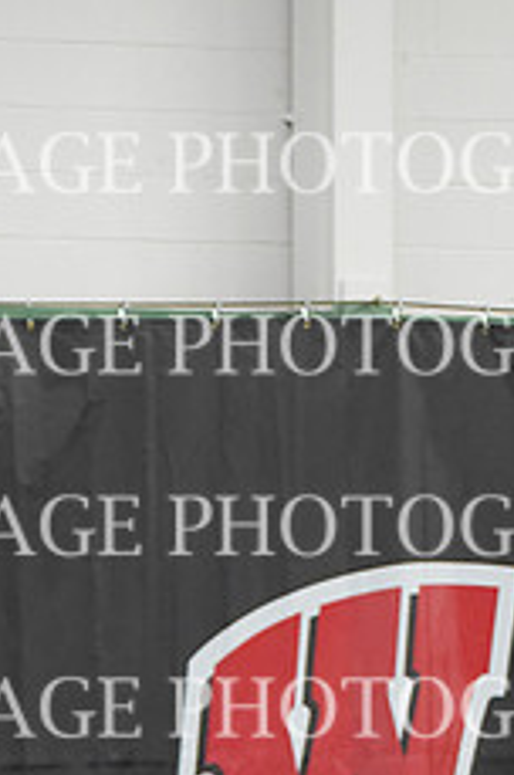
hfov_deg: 4.7
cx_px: 145
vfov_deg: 7.0
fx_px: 6315
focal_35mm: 294
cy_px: 978
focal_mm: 116
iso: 12800
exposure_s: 1/1250
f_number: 2.8
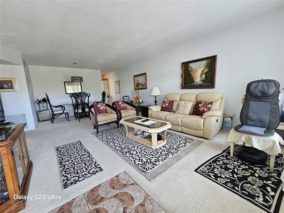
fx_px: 107
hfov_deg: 106.2
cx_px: 142
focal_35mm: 13
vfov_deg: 89.9
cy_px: 106
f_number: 2.2
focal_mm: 2.2
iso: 250
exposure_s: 1/60
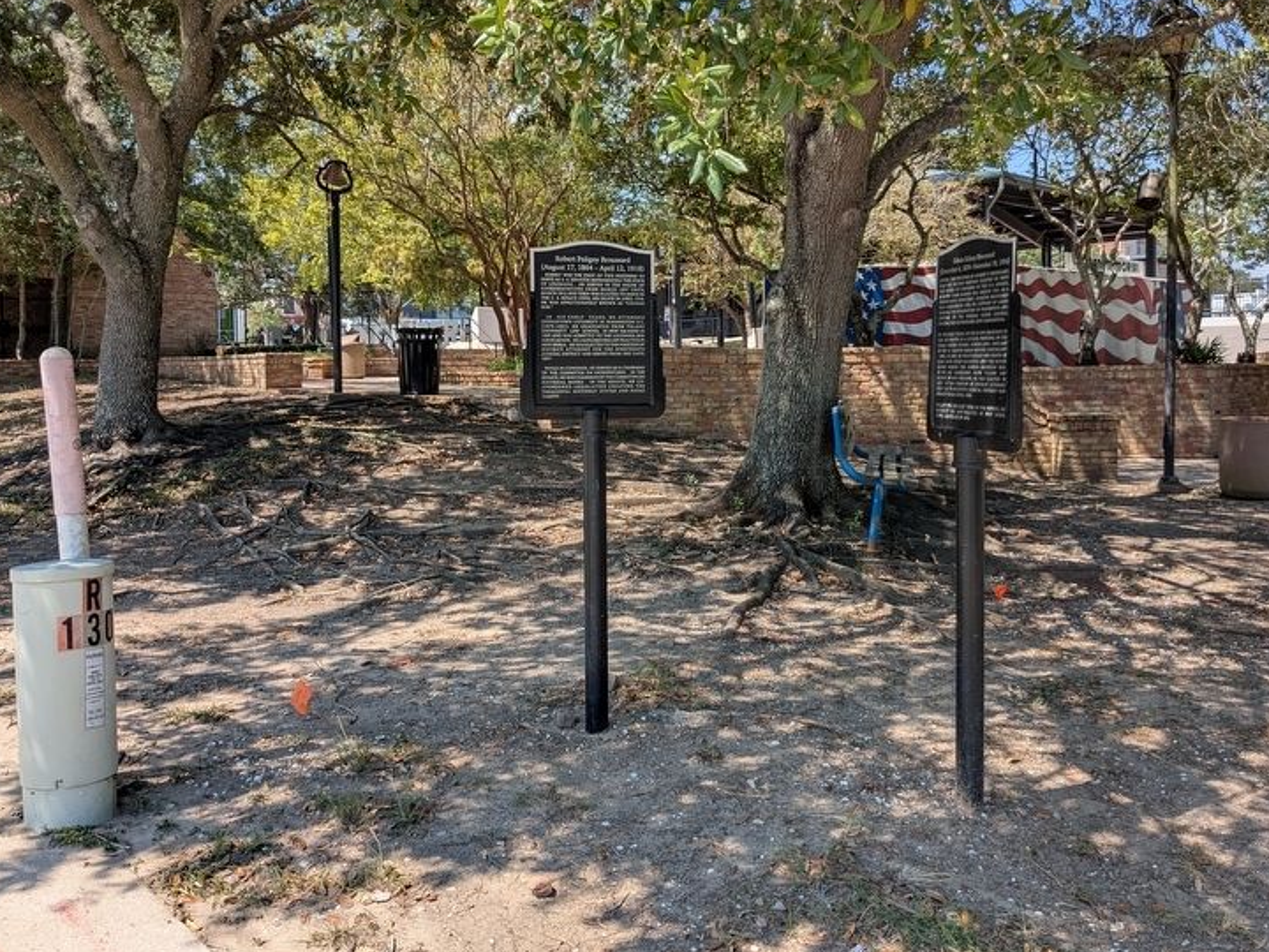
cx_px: 657
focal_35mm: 30
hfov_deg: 59.9
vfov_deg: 46.8
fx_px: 1100
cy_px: 444
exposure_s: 1/1669
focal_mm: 4.38
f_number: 1.73
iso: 48
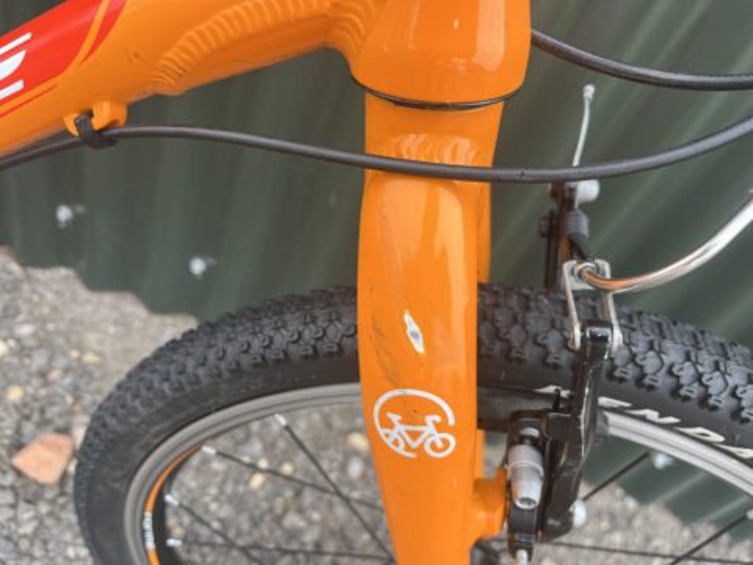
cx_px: 376
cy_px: 282
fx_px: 566
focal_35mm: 26
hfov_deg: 67.3
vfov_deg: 53.1
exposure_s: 1/481
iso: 50
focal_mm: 5.1
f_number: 1.6
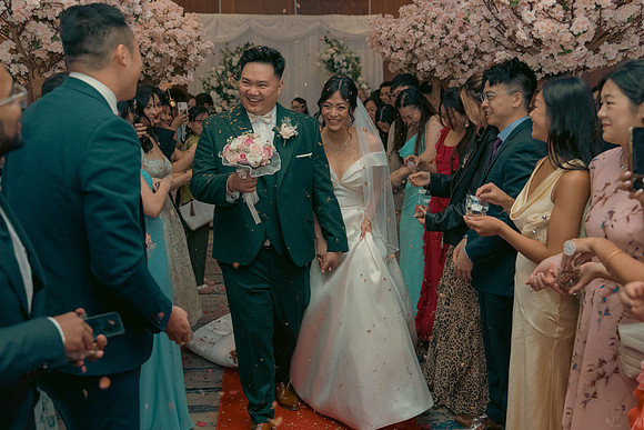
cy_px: 215
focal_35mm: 34
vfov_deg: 38.9
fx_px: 608
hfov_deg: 55.8
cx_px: 322
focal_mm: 34
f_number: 3.5
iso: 2500
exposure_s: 1/160
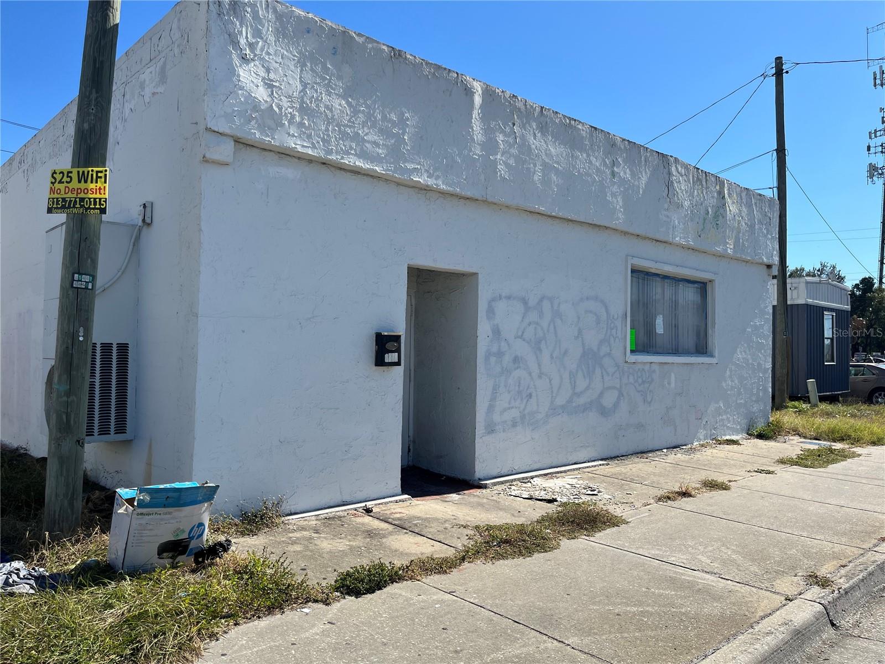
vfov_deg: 53.1
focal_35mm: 26
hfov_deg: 67.3
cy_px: 332
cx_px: 442
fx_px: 665
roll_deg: -1.3
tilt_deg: +1.2
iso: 50
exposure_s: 1/4149
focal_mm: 5.1
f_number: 1.6
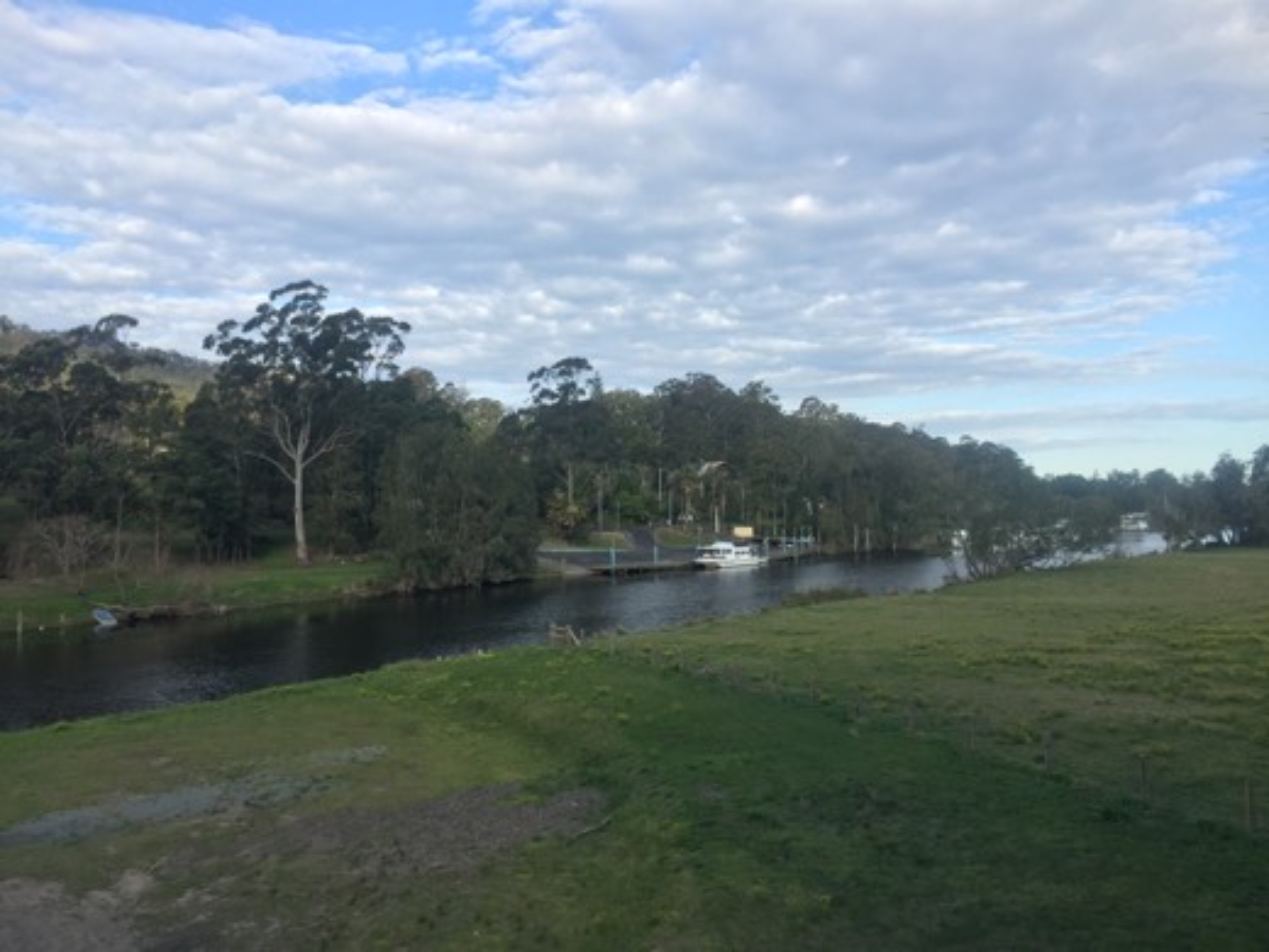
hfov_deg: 61.7
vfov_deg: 48.2
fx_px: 1063
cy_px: 476
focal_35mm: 29
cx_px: 634
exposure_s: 1/898
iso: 32
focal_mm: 4.15
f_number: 2.2
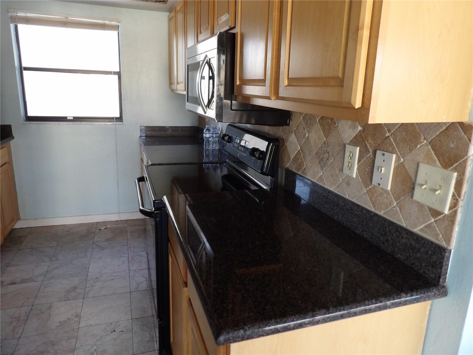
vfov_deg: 56.8
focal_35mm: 24
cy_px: 178
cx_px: 236
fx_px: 328
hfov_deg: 71.6
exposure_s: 1/33
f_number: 3.2
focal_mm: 4.3
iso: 176
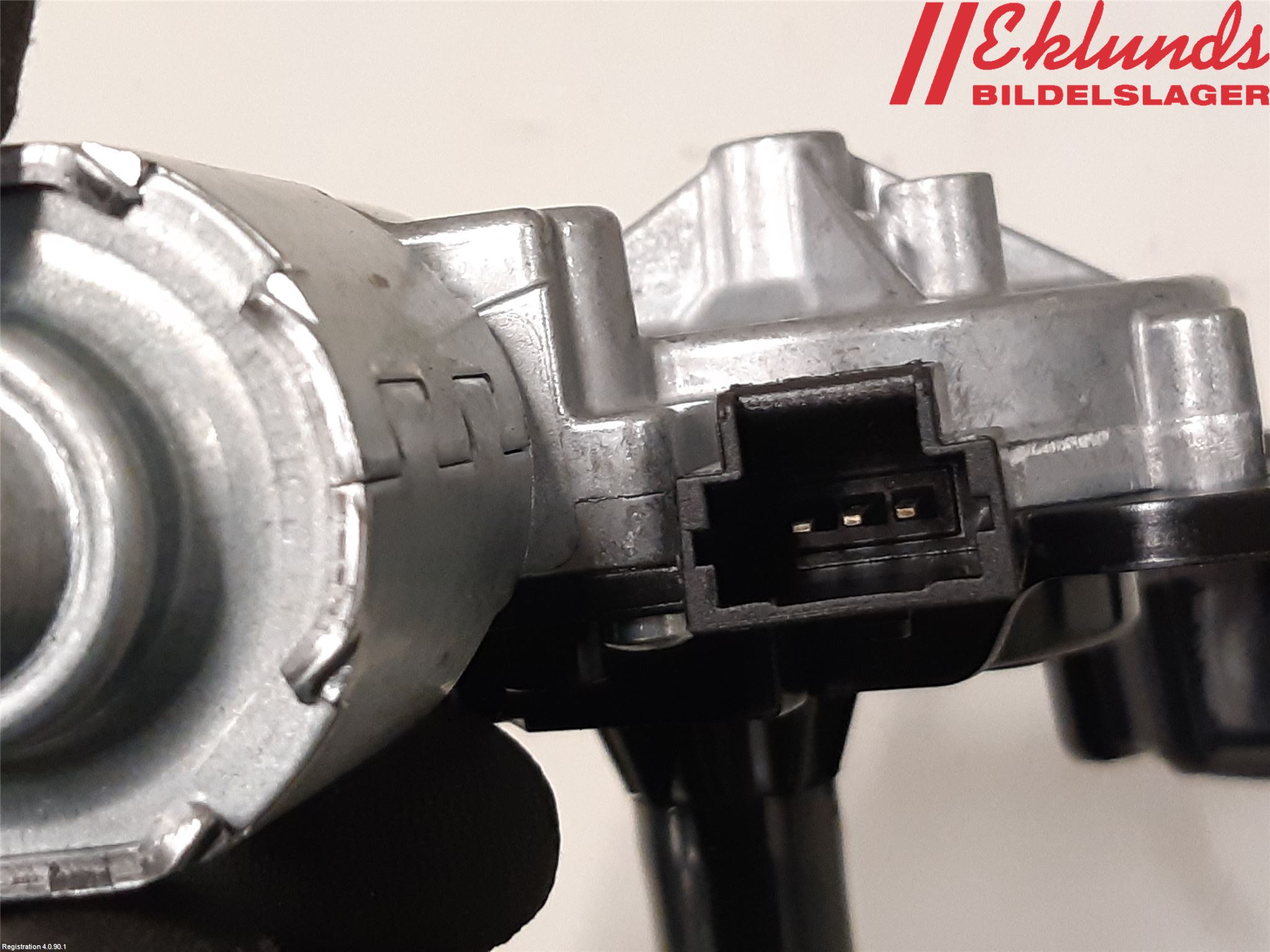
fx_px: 954
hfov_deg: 67.3
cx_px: 635
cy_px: 476
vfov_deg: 53.1
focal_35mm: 26
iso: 200
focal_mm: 3.93
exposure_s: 1/50
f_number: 1.7
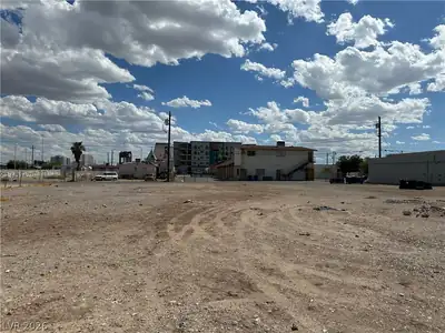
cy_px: 166
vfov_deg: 56.8
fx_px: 309
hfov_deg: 71.6
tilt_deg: +2.0
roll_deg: -2.5
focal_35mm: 24
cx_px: 222
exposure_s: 1/12048
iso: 80
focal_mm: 6.86
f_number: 1.78
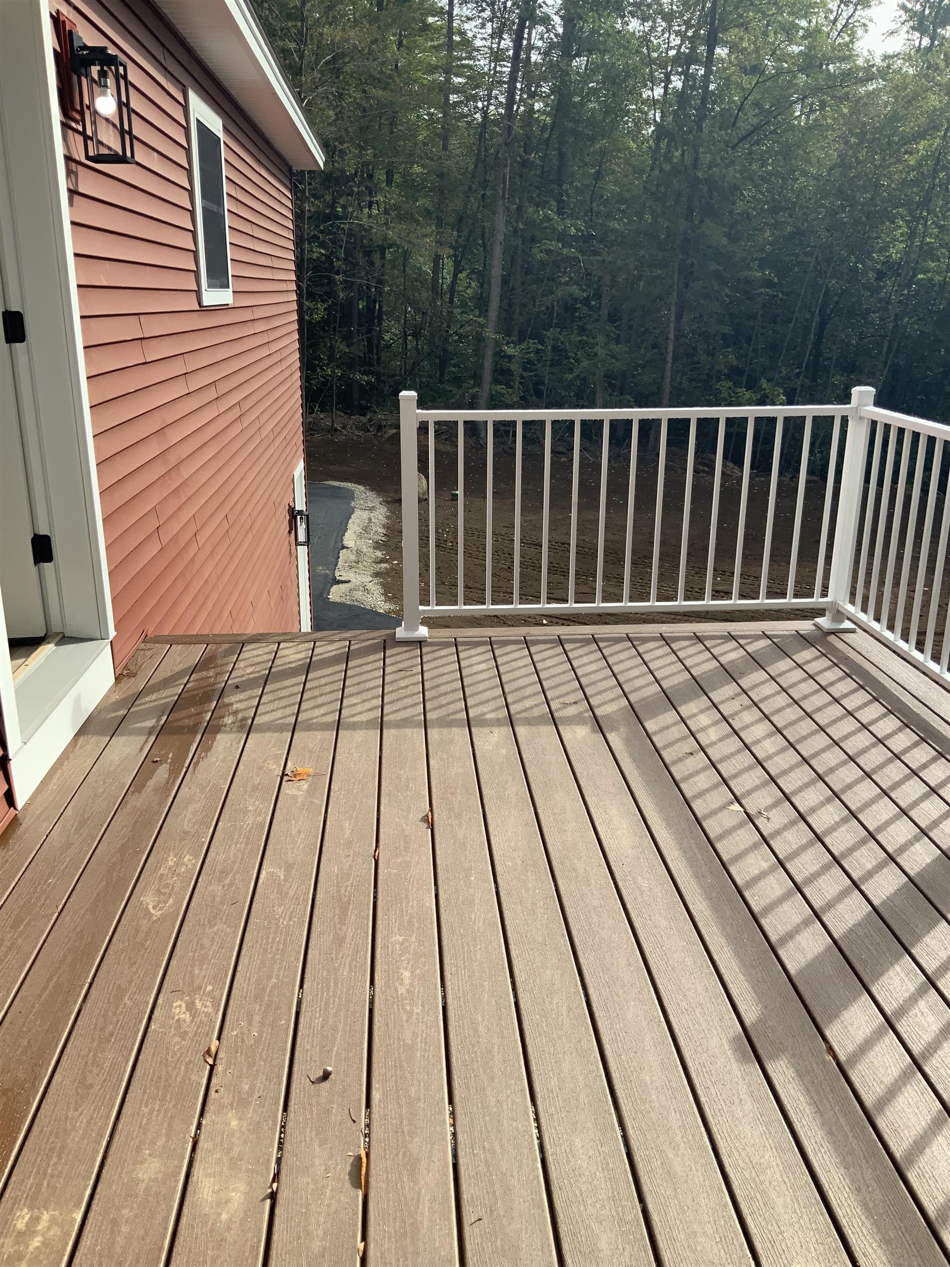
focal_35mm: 29
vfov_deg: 61.7
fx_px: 1061
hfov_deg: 48.2
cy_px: 634
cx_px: 475
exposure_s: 1/1121
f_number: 1.8
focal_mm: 3
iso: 16
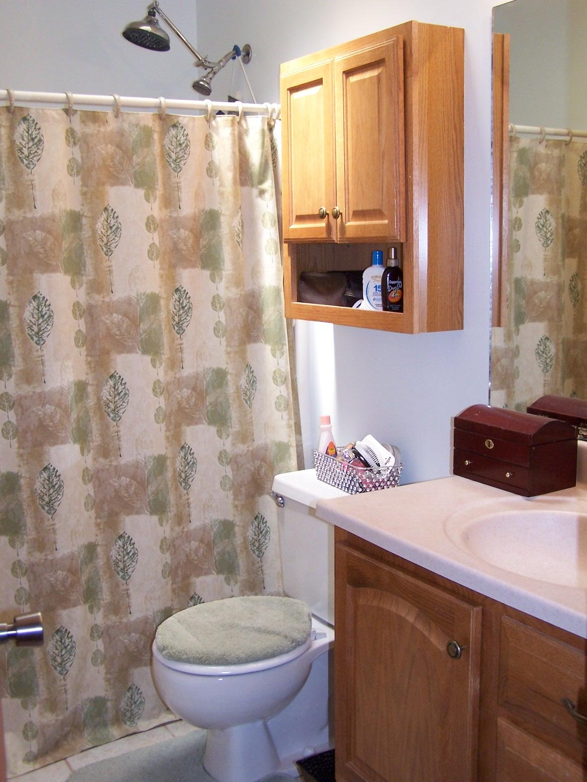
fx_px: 904
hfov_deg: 36.0
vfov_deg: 46.8
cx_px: 294
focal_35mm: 40
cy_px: 391
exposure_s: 1/100
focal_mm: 6.7
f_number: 2.8
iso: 140
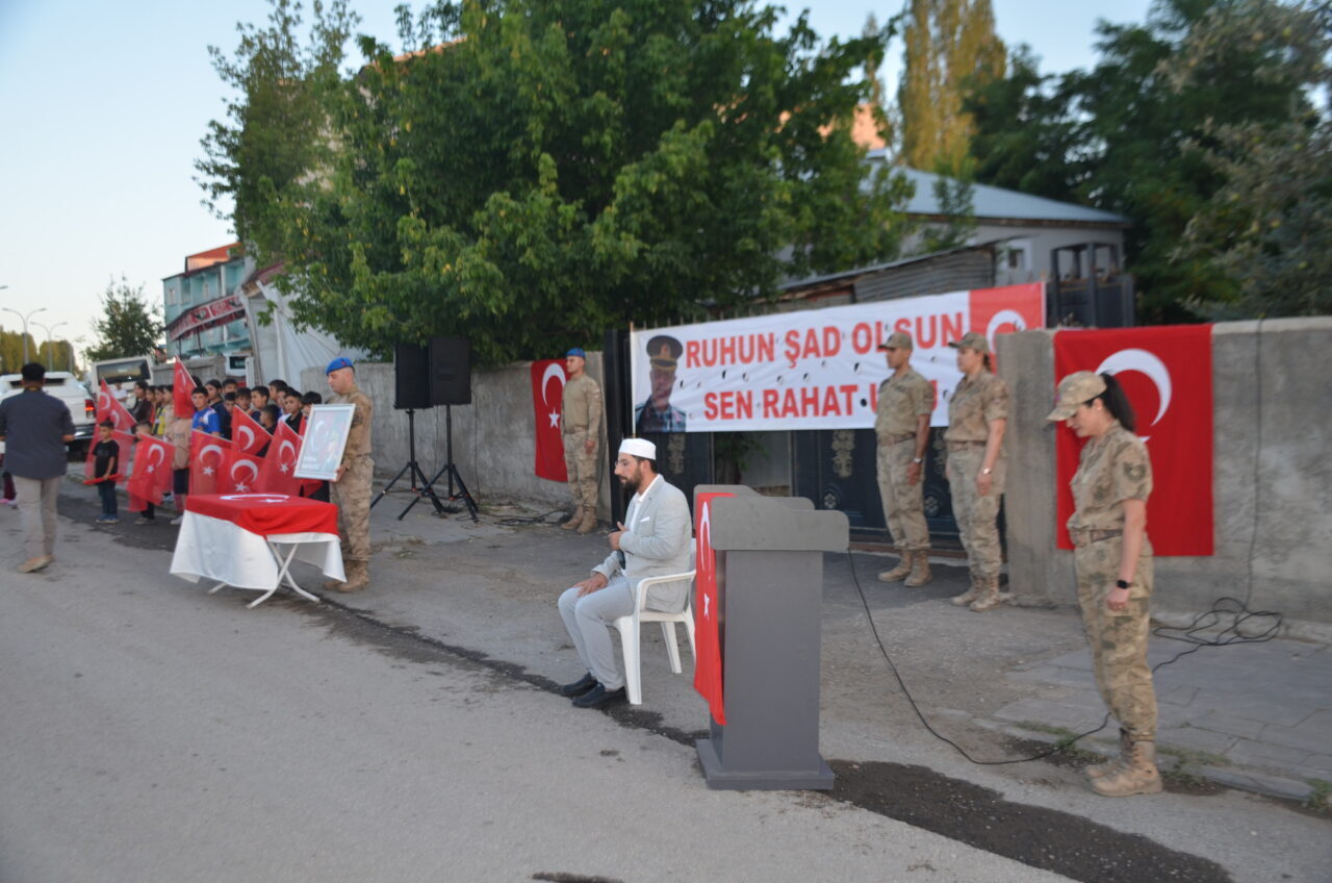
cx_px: 666
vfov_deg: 38.2
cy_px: 442
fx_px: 1274
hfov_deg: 55.2
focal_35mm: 34
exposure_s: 1/125
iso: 250
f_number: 3.8
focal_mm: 23
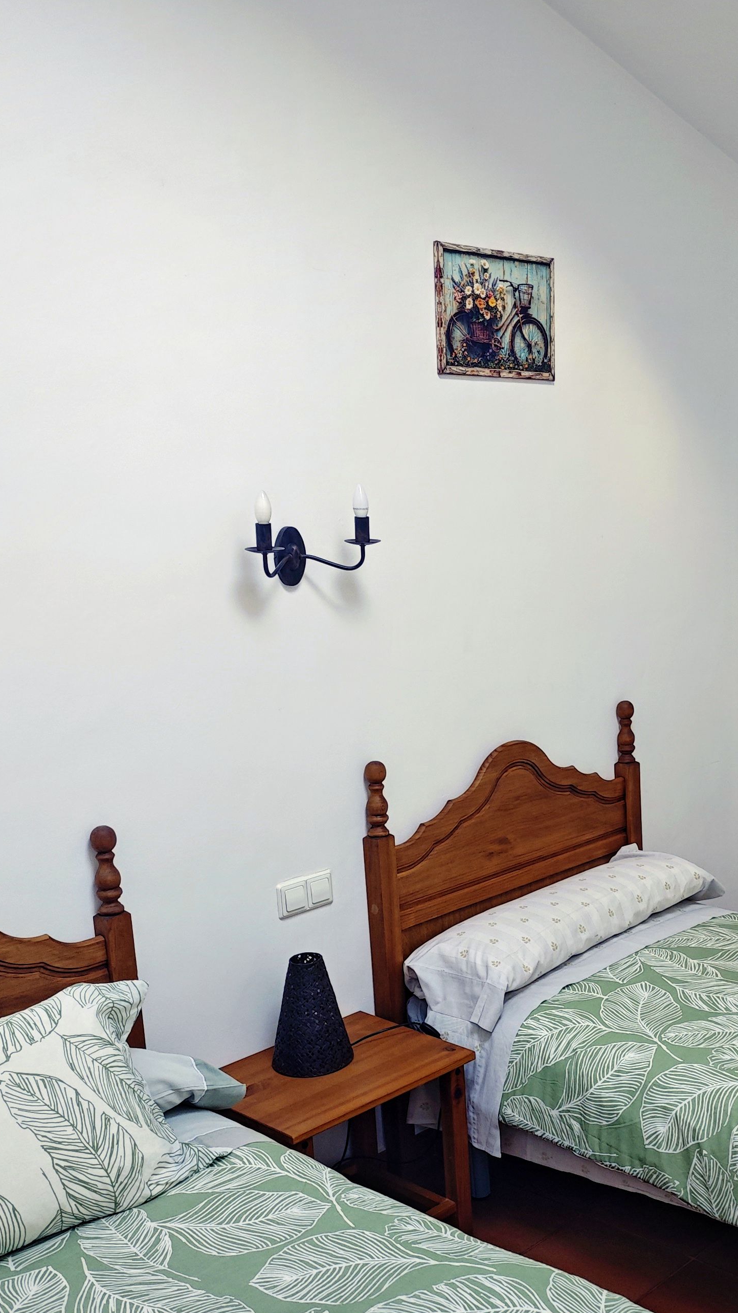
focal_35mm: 40
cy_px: 739
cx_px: 616
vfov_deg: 50.4
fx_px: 1392
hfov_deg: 28.9
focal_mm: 6.55
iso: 160
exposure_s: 1/100
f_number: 1.6
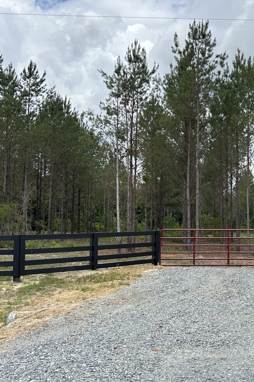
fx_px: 476
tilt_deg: +4.4
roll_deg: +1.1
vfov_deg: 43.6
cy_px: 187
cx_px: 236
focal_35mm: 45
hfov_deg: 28.5
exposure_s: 1/3831
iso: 50
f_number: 1.5
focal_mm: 5.7
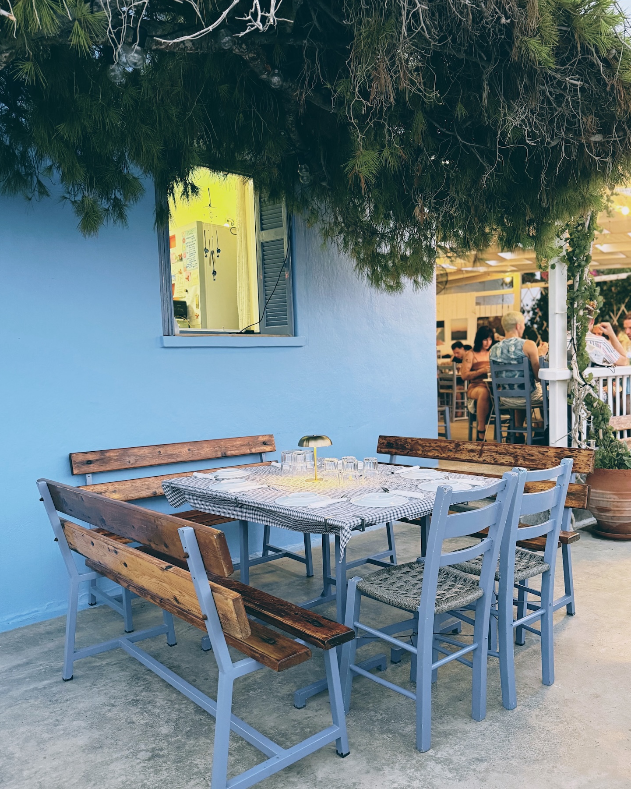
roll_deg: +0.7
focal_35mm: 26
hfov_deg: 54.9
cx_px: 318
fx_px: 607
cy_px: 414
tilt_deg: -5.0
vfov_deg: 66.0
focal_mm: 6.76
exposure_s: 1/50
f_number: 1.78
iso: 500
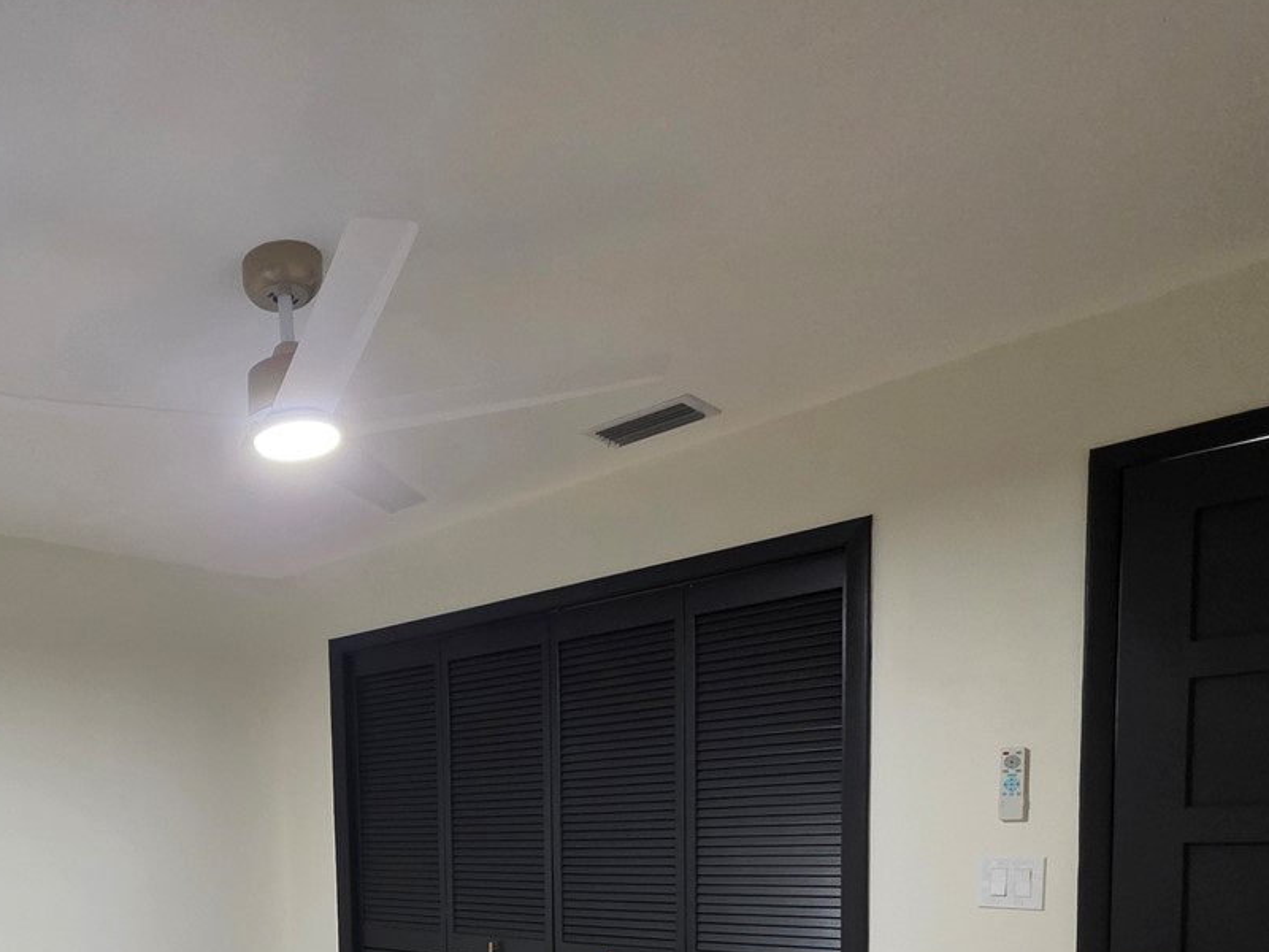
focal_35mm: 26
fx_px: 953
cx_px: 208
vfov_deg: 46.3
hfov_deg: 60.4
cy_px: 906
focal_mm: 2.2
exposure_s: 1/60
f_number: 1.9
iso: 500
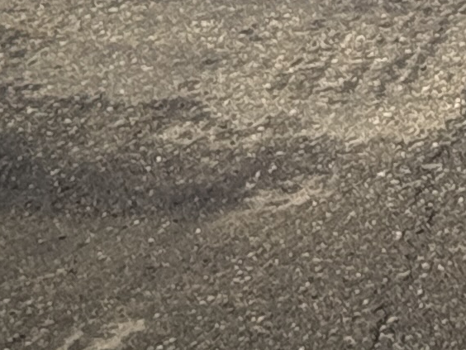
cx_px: 1452
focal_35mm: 343
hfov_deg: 5.4
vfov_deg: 4.1
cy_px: -890
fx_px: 4617
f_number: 1.78
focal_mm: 6.76
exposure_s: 1/347
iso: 64
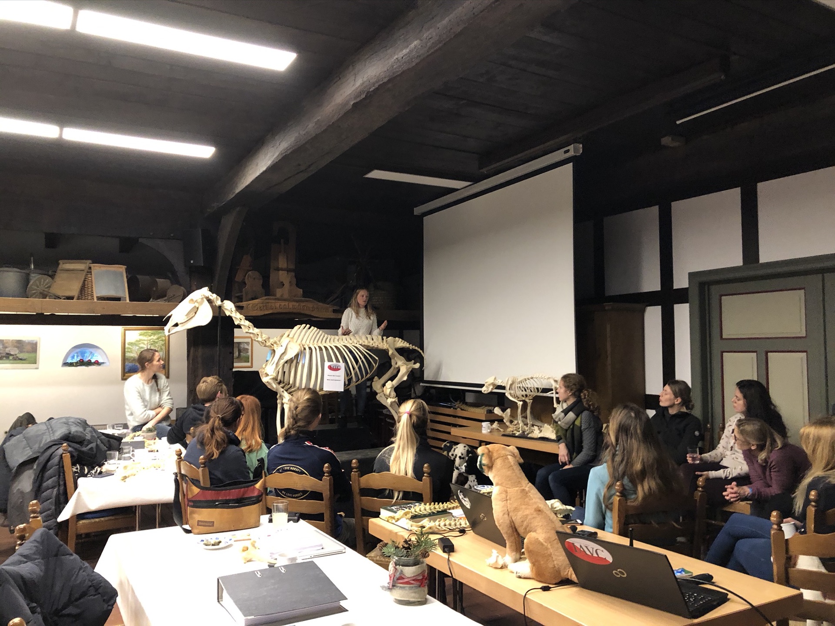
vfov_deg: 49.7
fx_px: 675
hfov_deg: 63.4
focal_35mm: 28
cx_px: 418
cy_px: 313
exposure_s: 1/17
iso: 100
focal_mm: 3.99
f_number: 1.8
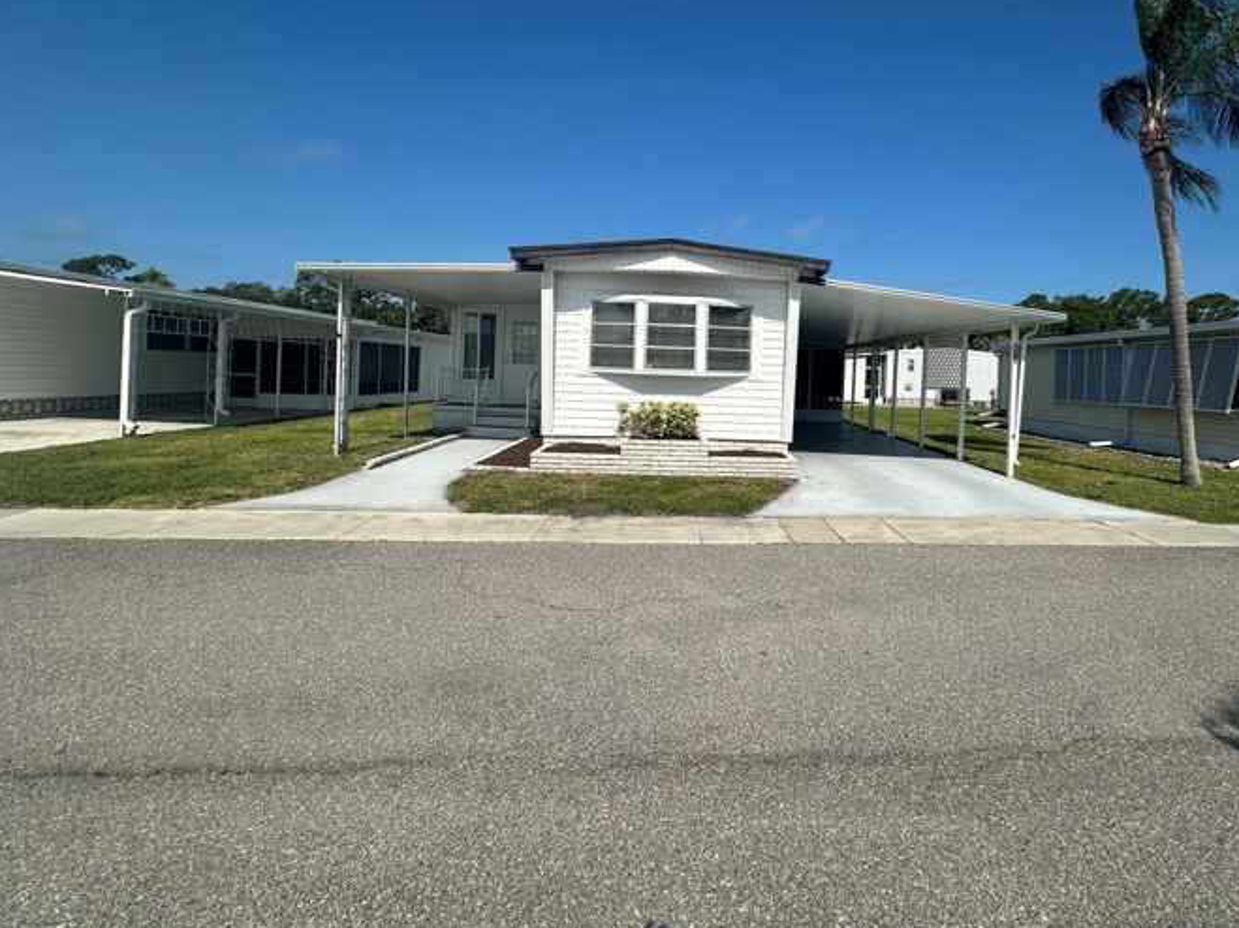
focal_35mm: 17
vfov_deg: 73.9
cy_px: 372
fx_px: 608
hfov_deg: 90.3
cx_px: 718
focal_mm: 2.22
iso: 50
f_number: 2.2
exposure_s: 1/4831
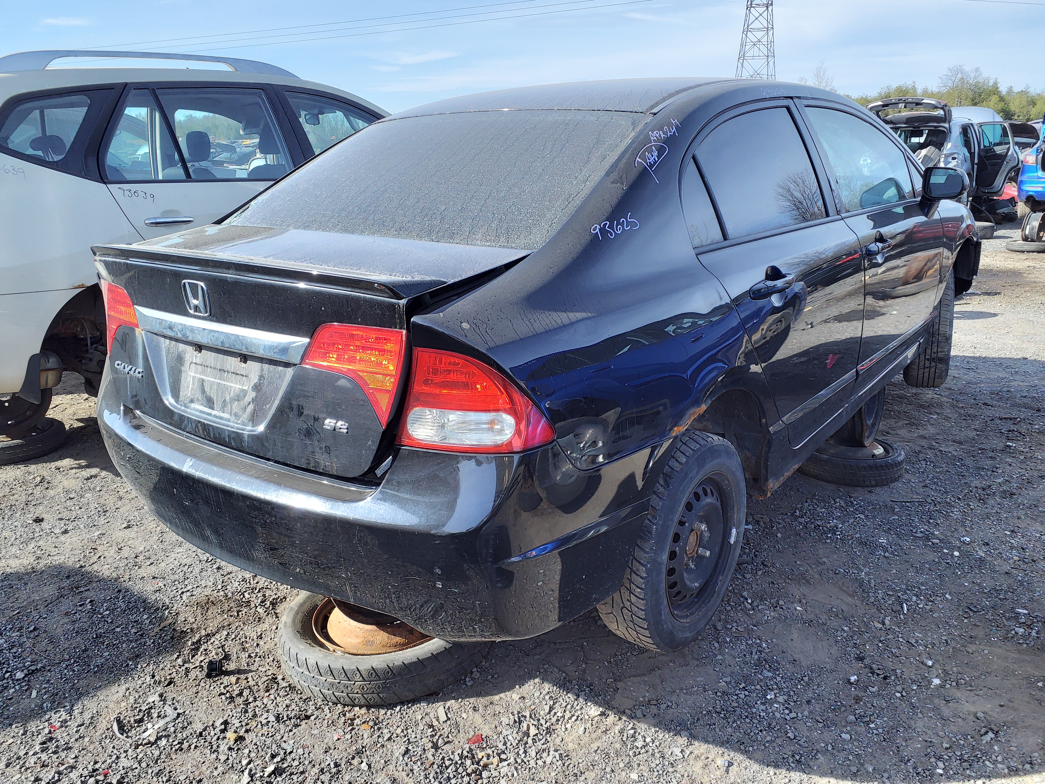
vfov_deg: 53.1
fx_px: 785
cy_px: 392
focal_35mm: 26
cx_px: 522
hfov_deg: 67.3
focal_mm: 3.58
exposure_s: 1/201
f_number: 1.9
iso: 40
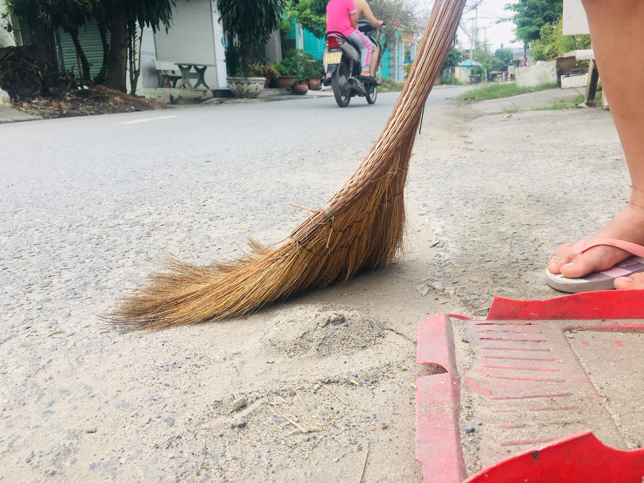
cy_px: 242
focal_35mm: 29
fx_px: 540
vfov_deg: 48.2
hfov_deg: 61.7
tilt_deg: -14.5
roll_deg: +2.9
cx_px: 322
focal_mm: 4.15
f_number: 2.2
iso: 25
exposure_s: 1/478
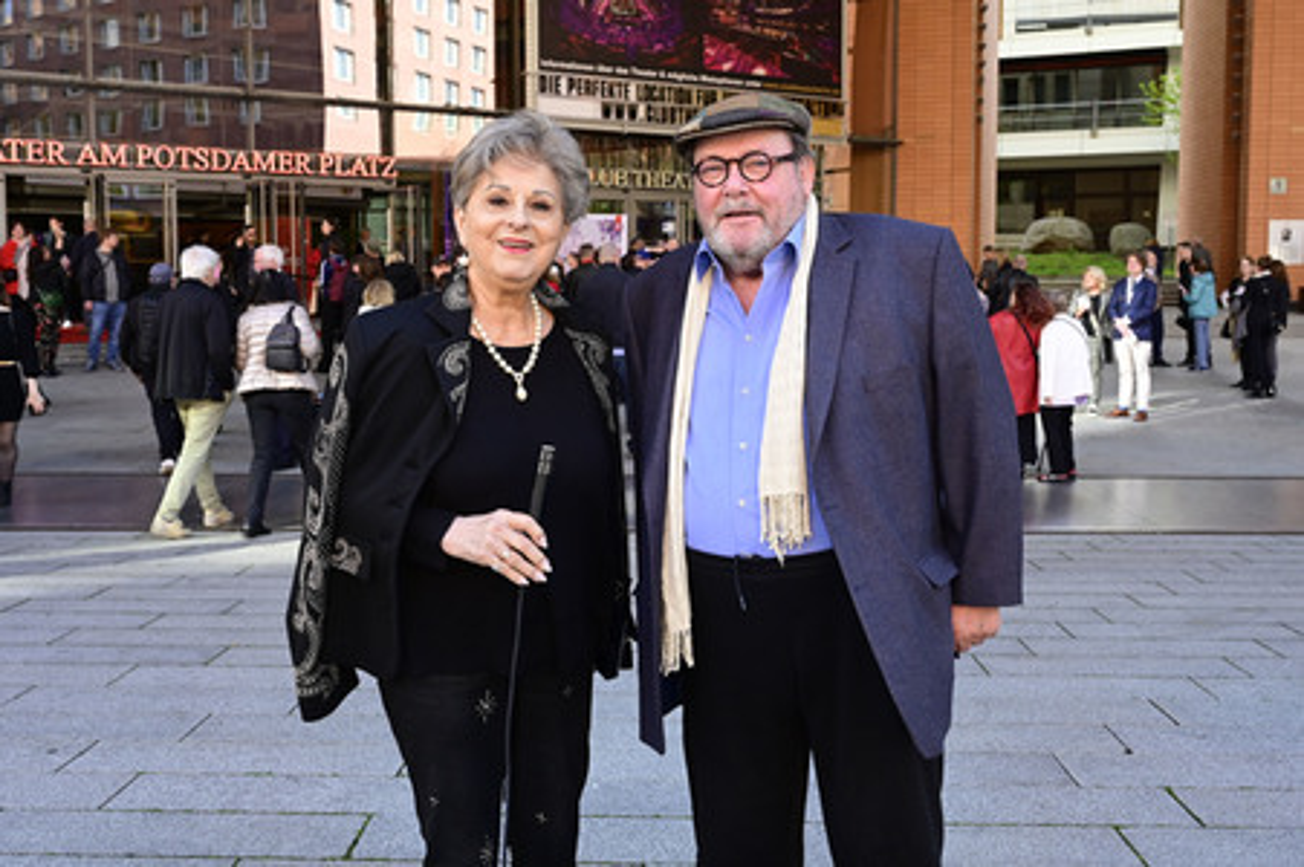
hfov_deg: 59.5
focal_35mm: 32
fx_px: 1140
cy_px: 434
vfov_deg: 41.7
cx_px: 652
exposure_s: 1/200
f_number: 7.1
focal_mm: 31.5
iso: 800
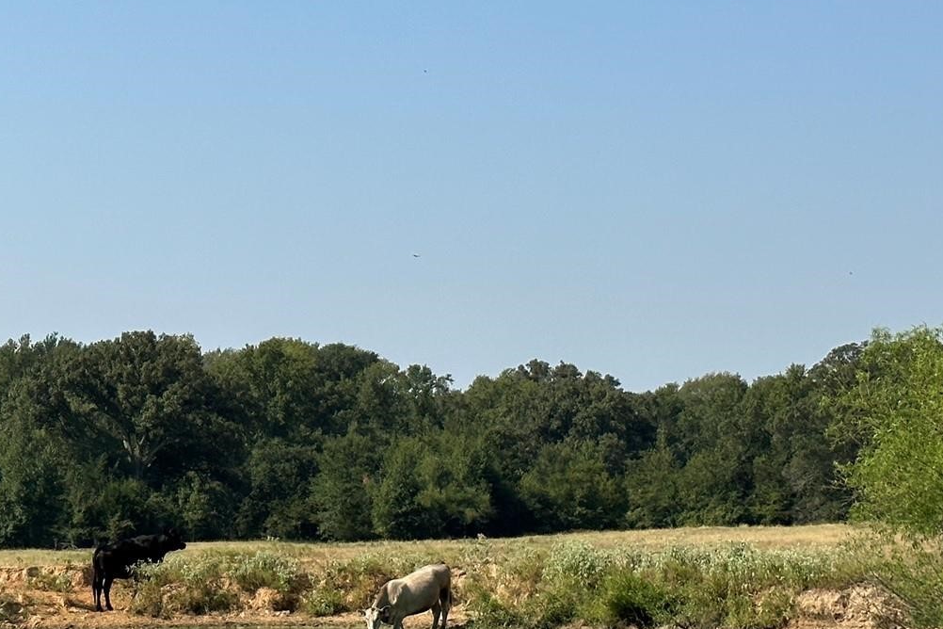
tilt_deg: +4.1
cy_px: 362
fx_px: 2672
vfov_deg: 13.4
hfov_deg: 19.7
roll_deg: +1.1
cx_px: 113
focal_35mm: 102
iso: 64
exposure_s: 1/5882
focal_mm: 6.86
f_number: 1.78
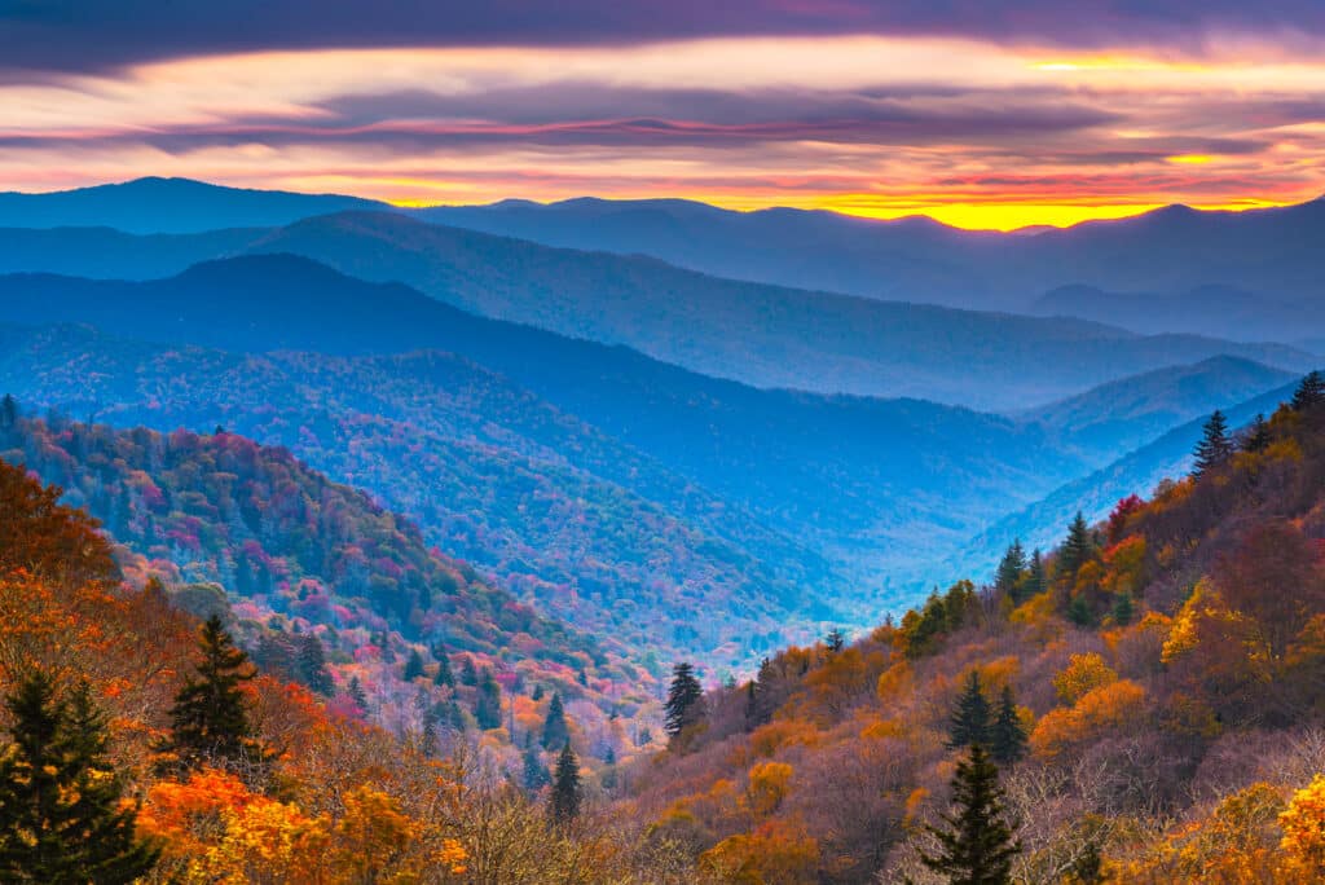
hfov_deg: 19.4
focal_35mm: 105
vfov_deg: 13.1
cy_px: 442
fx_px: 3867
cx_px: 662
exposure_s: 60
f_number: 8
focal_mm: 105
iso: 100
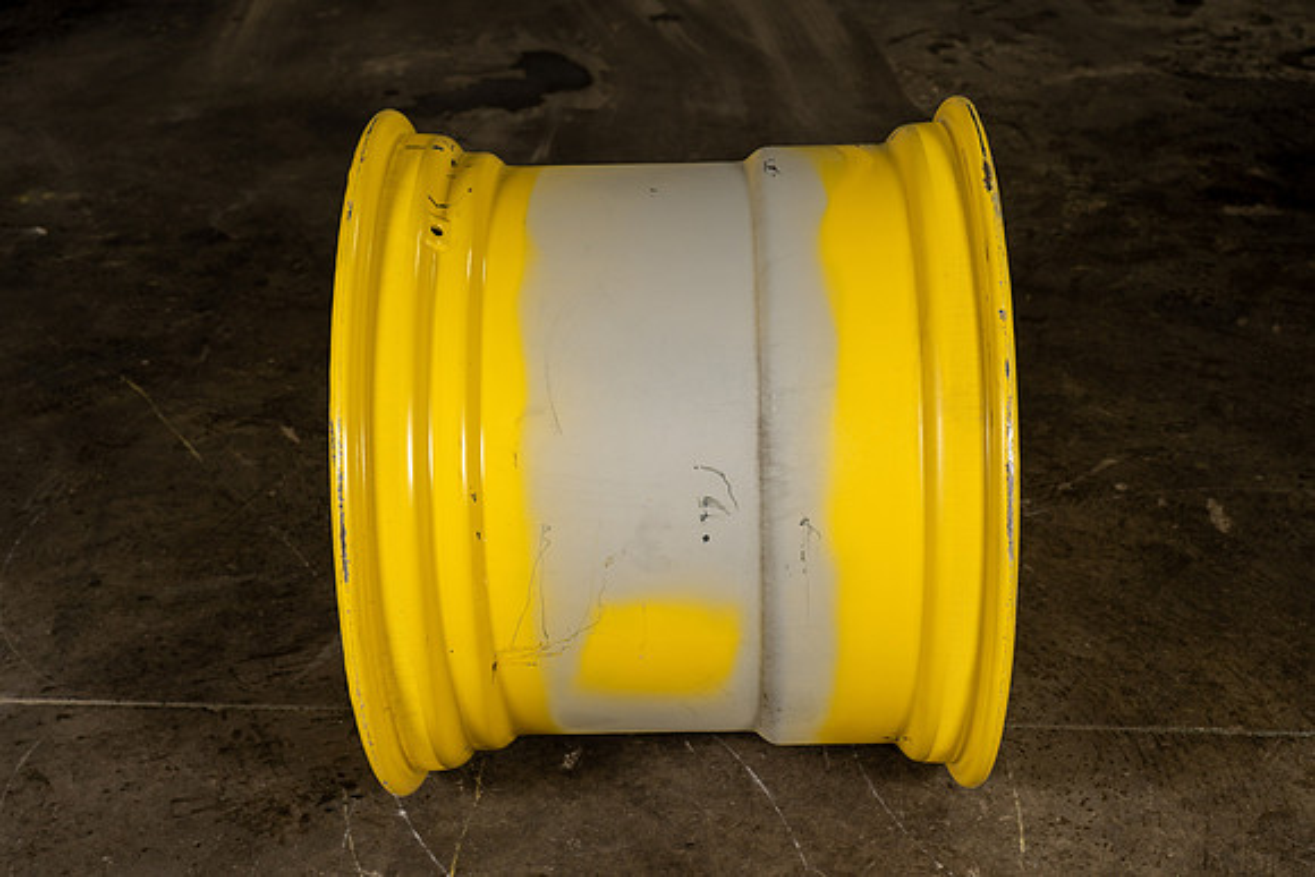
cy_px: 438
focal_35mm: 49
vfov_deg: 27.5
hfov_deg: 40.3
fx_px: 1790
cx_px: 658
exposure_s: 1/100
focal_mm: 49
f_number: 5.6
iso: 500
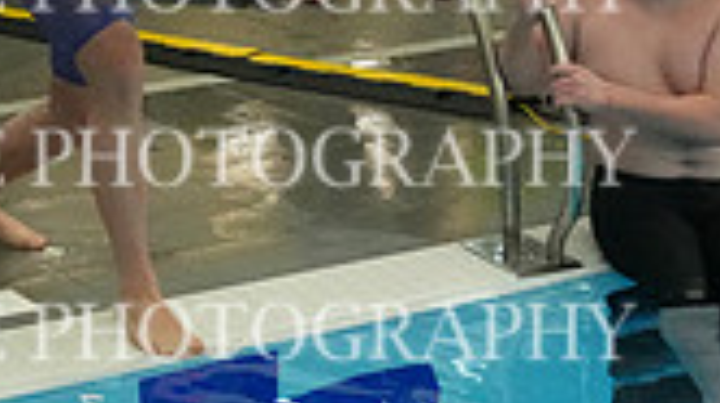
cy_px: -104
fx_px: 2098
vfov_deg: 10.8
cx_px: 9
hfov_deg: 19.0
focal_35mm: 110
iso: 10000
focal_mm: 20
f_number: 4.5
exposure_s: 1/1000
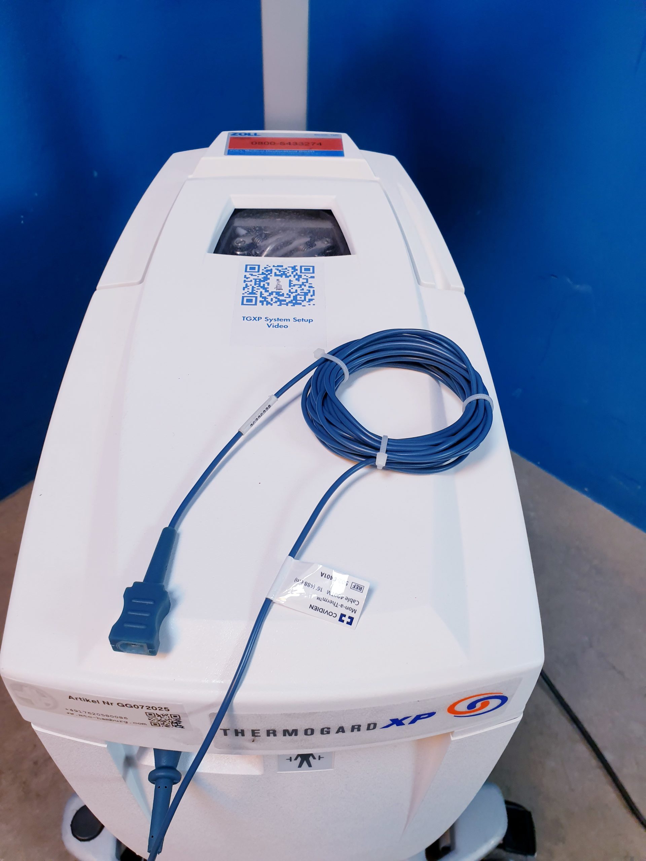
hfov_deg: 53.1
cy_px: 430
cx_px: 323
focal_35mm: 26
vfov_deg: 67.3
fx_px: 647
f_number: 2.4
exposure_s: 1/50
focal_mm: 4.3
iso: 80
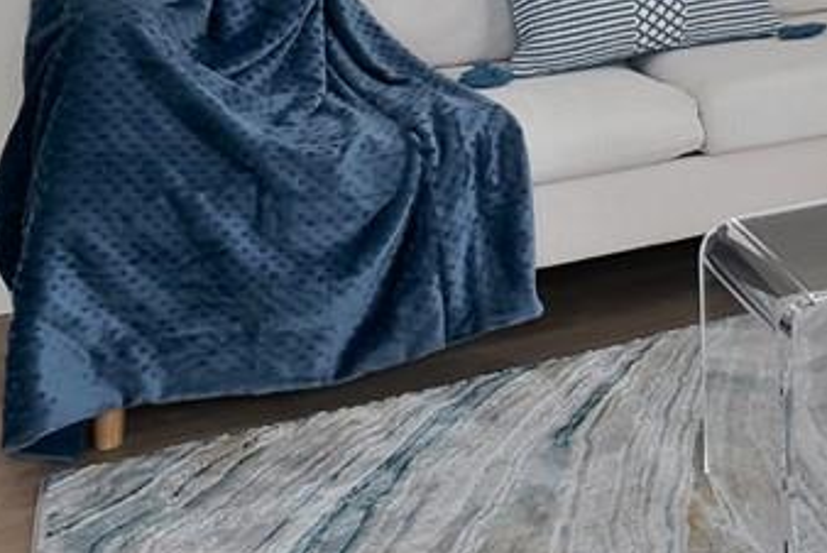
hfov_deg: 20.3
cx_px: 1493
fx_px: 1632
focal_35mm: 71
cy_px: -344
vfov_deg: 16.9
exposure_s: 1/15
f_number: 9
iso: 640
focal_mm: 12
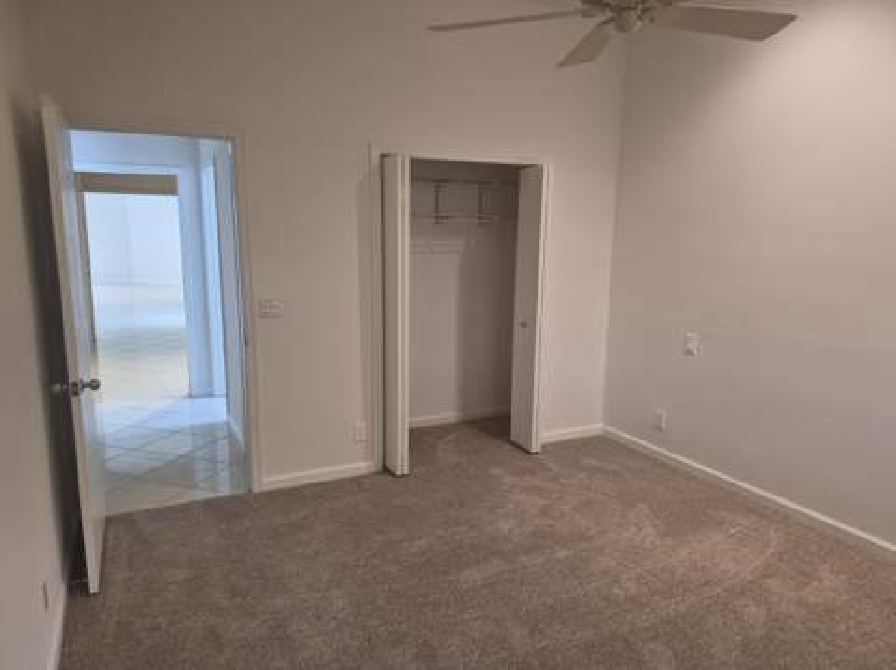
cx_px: 448
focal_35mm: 23
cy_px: 335
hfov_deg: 74.0
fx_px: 595
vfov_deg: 58.8
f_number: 1.8
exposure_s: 1/120
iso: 250
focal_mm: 5.4
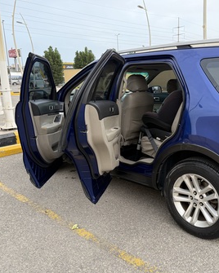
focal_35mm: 32
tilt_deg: -12.9
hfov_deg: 44.7
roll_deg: -0.9
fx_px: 259
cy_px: 139
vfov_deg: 55.7
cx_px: 155
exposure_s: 1/377
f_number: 1.78
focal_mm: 6.76
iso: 100
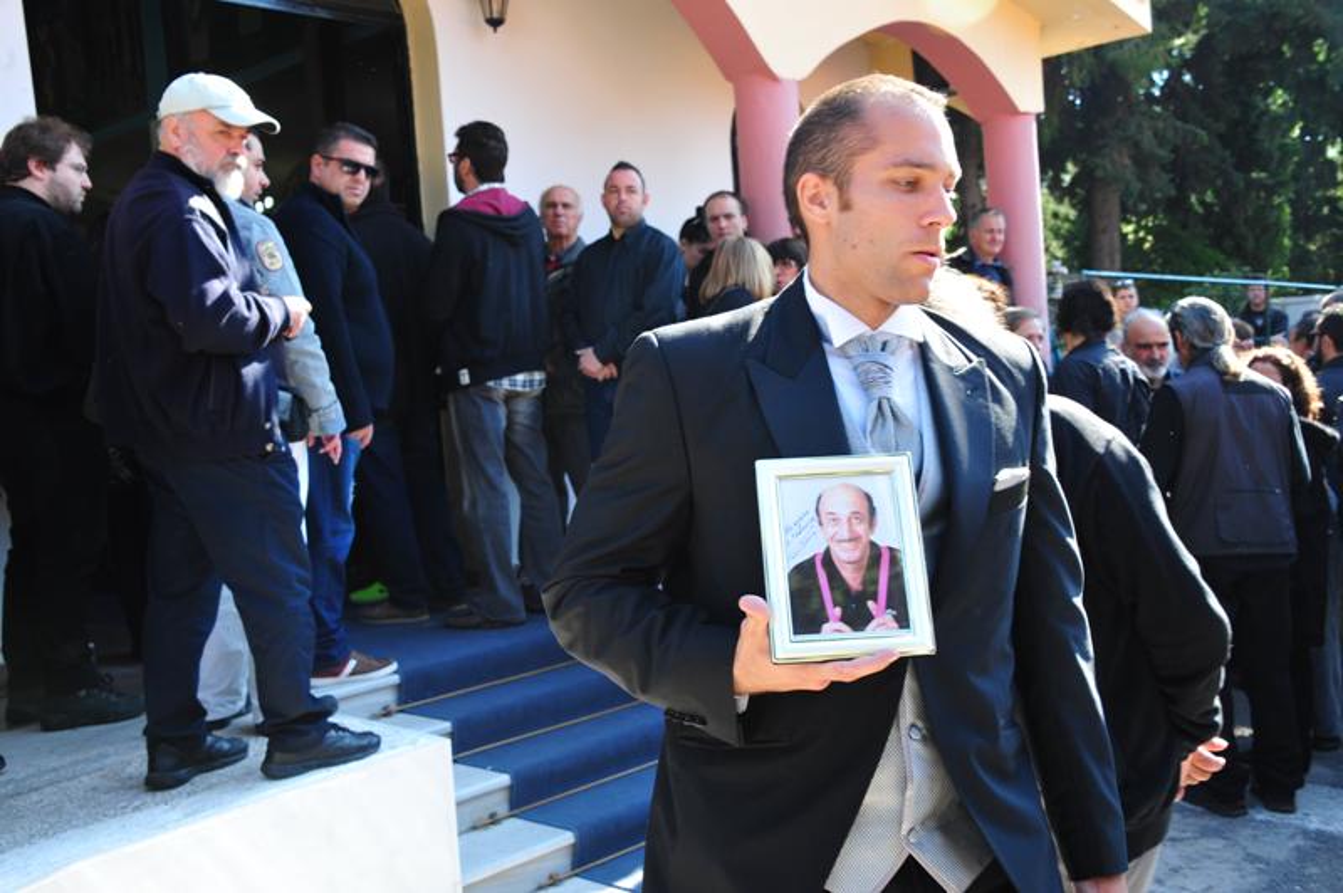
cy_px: 446
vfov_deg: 35.0
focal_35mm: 38
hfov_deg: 50.7
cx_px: 672
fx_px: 1416
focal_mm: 38
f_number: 8
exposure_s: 1/160
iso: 640
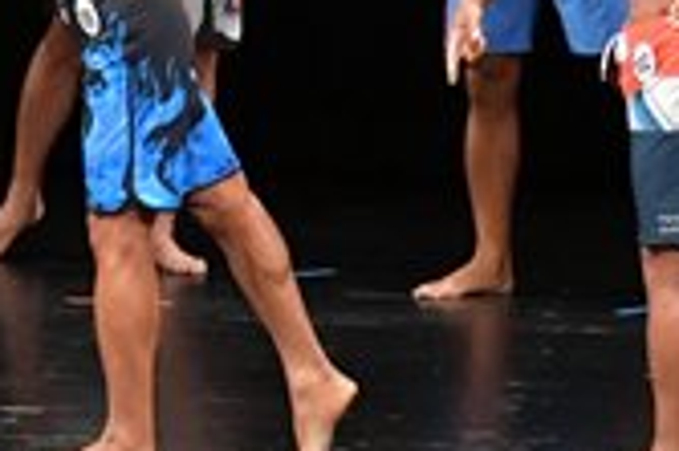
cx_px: 226
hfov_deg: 3.2
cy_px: -33
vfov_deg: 2.1
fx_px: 12059
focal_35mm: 640
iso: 3200
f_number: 5.6
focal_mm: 92
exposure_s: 1/400
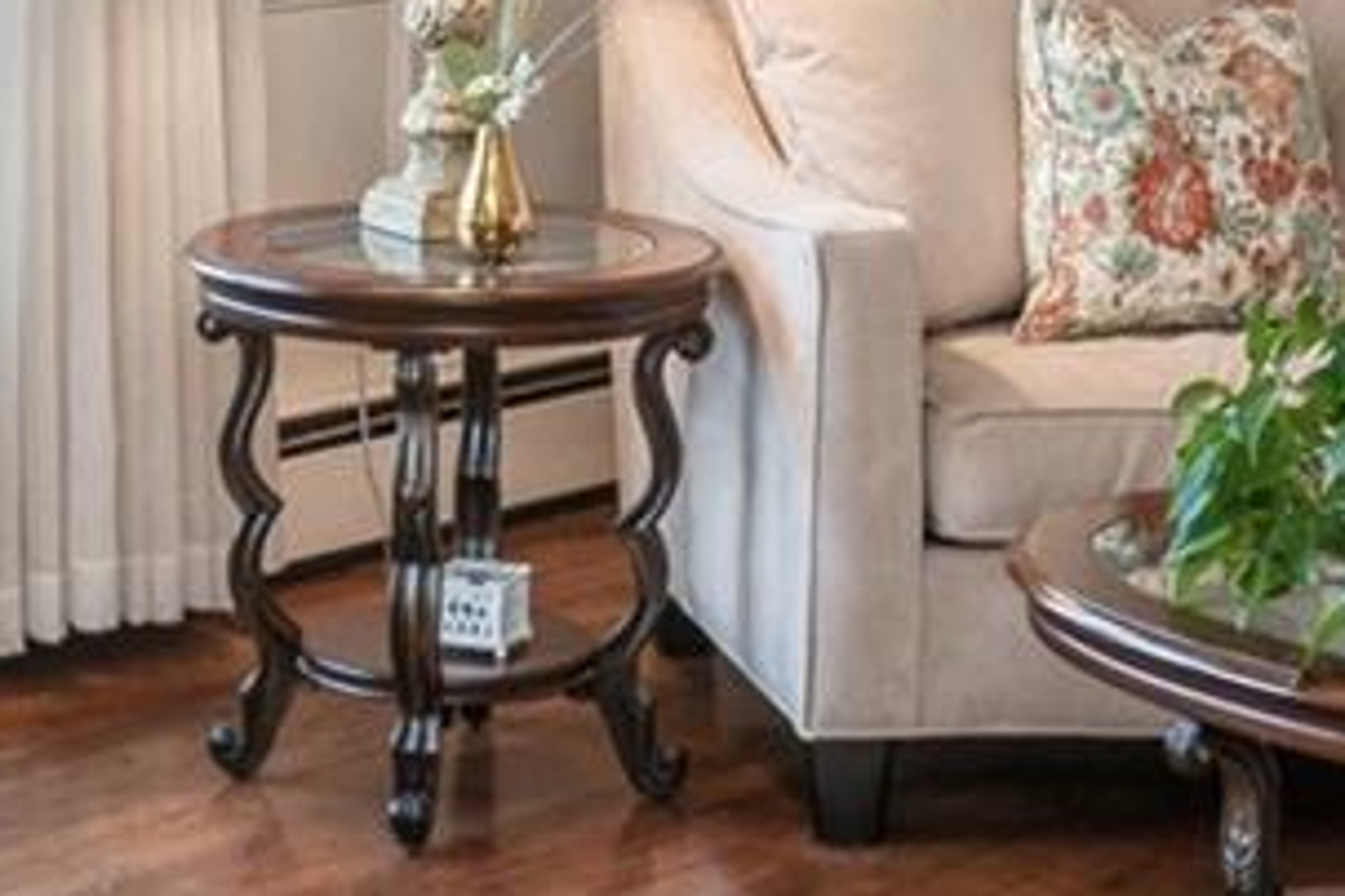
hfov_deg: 18.9
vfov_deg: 12.1
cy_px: -430
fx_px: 4035
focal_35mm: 108
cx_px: 444
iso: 200
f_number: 9
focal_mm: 16
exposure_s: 1/5
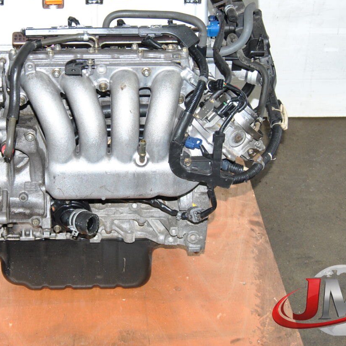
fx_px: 780
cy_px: 127
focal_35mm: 69
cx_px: 95
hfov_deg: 24.8
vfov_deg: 24.9
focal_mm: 28
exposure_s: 1/200
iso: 400
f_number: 5.6
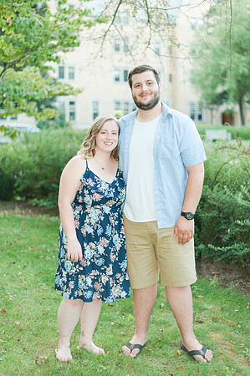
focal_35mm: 50
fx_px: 522
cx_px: 125
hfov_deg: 26.9
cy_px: 188
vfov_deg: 39.6
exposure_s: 1/250
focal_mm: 50
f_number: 1.8
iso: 640
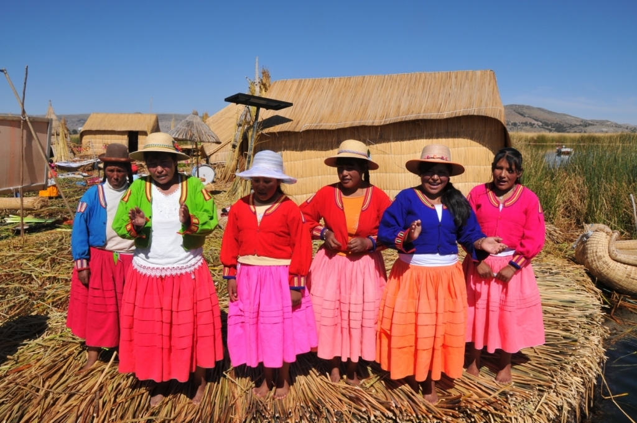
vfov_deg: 43.5
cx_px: 318
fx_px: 530
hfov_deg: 62.0
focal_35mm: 30
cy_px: 212
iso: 200
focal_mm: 20
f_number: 11
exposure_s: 1/350
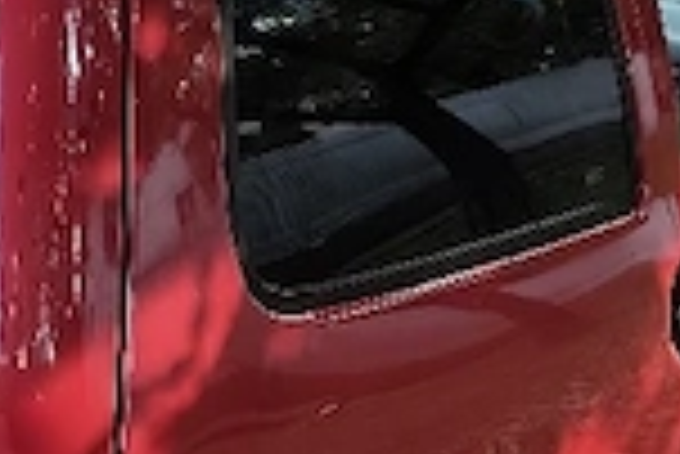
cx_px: 257
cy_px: 292
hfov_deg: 21.4
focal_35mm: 95
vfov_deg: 14.4
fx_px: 1796
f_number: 1.65
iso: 50
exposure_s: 1/106
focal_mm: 6.19
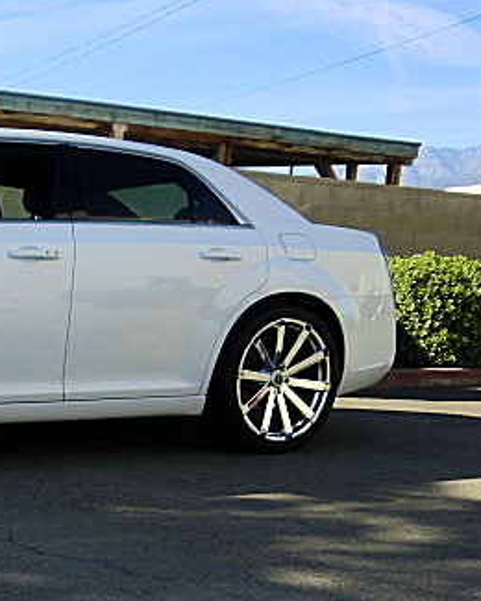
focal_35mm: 50
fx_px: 890
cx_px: -85
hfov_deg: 27.0
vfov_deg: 36.8
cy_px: 423
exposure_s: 1/640
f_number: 2.6
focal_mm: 4.65
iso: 64
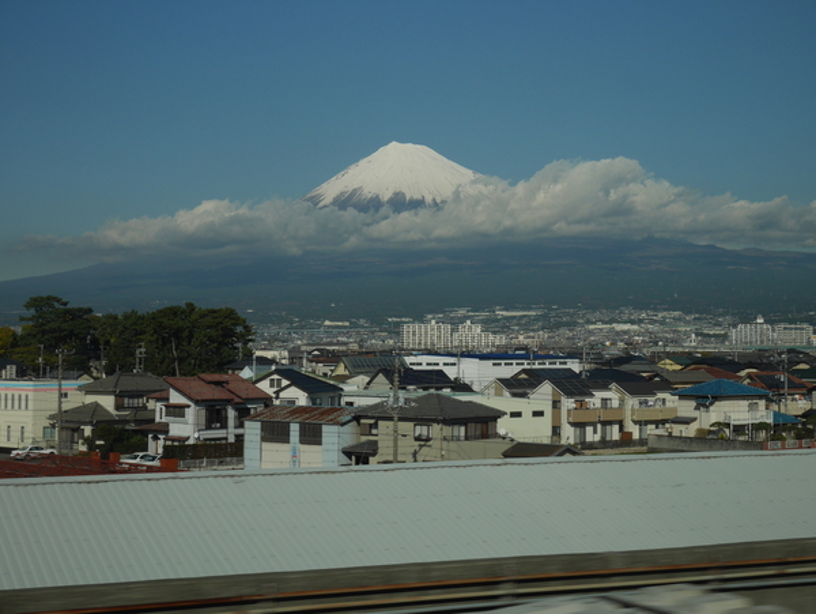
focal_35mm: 64
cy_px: 307
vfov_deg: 23.0
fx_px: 1510
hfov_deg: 30.2
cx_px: 408
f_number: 10
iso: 200
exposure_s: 1/400
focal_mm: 32
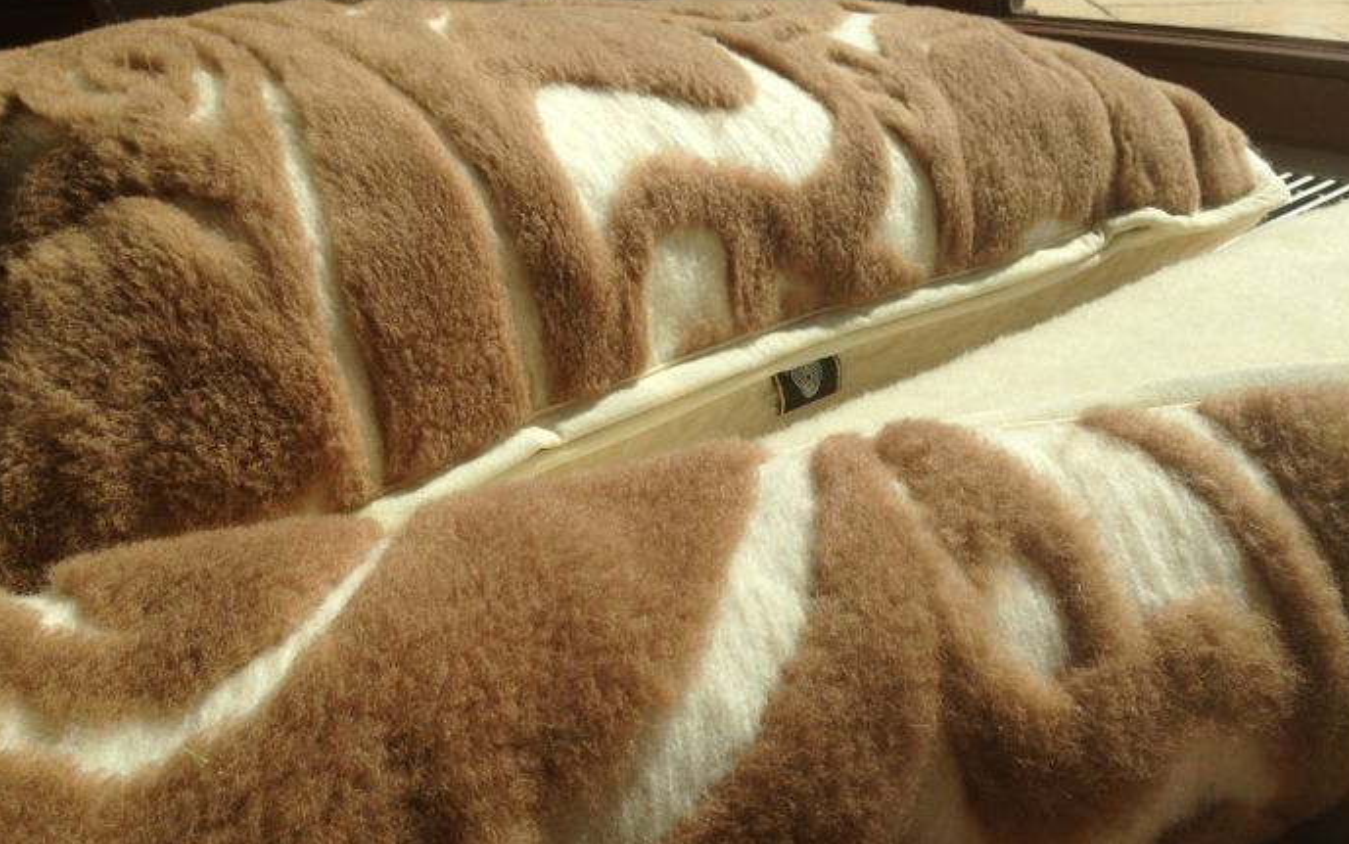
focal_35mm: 36
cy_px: 429
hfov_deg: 54.0
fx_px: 1324
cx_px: 688
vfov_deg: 35.4
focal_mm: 4.13
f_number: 2.4
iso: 50
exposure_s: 1/2169
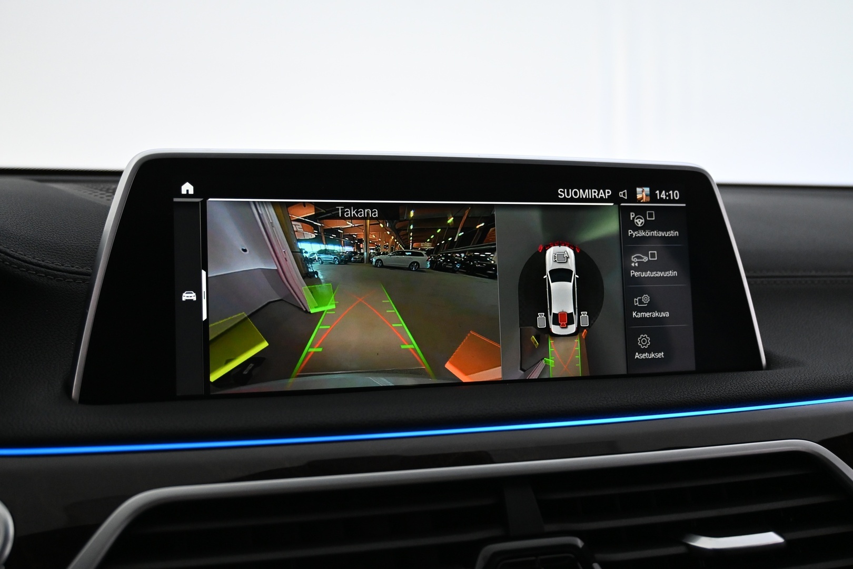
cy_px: 284
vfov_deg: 36.9
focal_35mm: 36
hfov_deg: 53.1
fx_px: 853
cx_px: 426
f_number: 4.2
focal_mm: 24
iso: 1800
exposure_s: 1/40
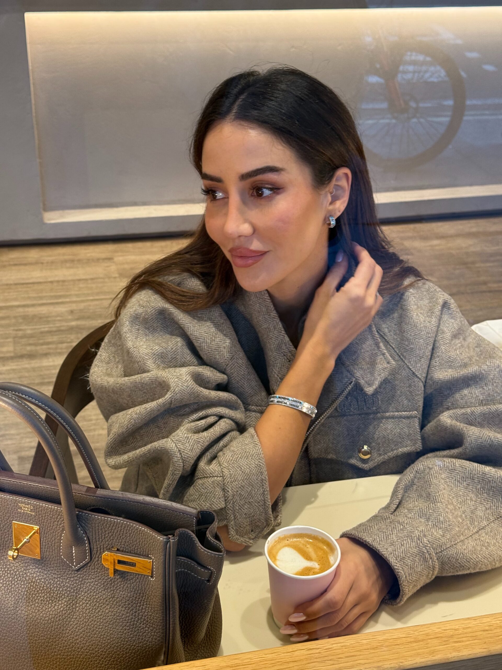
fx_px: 928
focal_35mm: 48
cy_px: 335
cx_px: 251
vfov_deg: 39.7
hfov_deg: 30.3
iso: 80
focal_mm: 6.76
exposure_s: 1/50
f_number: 1.78
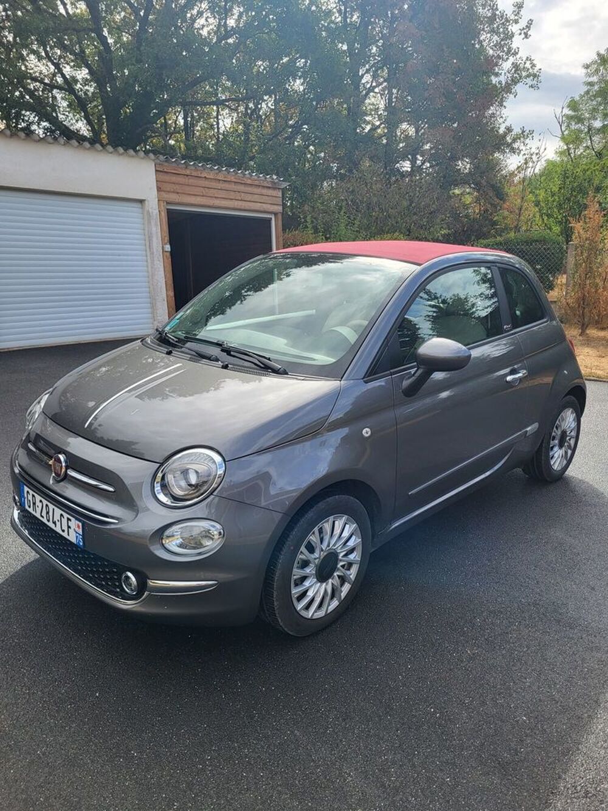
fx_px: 609
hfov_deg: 53.1
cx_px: 304
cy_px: 406
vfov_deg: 67.3
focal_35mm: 26
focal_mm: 5.4
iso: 40
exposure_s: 1/955
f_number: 1.8
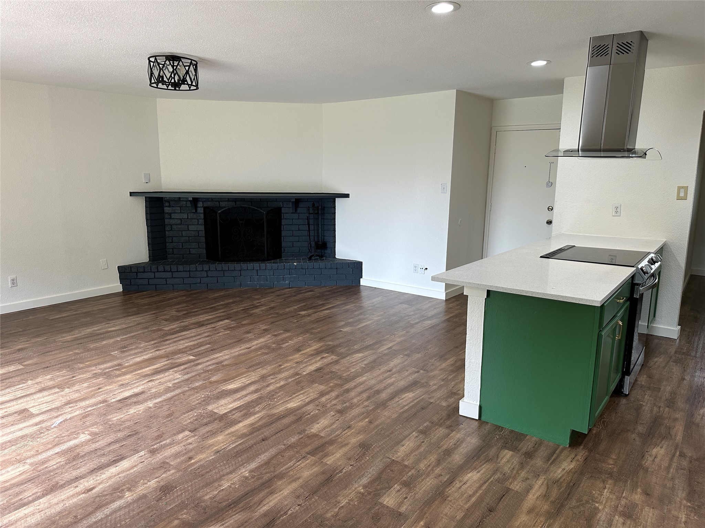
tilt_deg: -10.6
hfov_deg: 71.6
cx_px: 352
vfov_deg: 56.8
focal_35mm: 24
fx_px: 489
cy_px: 264
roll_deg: -0.2
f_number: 1.78
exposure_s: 1/121
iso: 160
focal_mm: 6.86
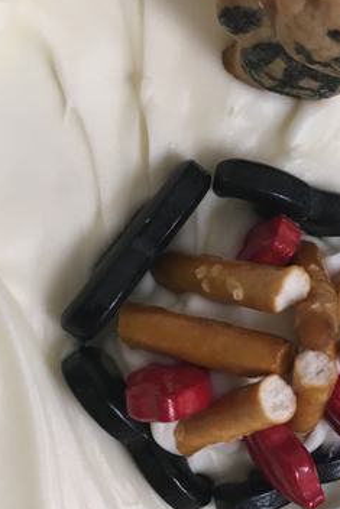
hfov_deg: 21.9
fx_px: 849
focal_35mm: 60
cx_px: 326
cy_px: 312
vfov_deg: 33.3
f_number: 2.2
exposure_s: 1/30
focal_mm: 4.15
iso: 64
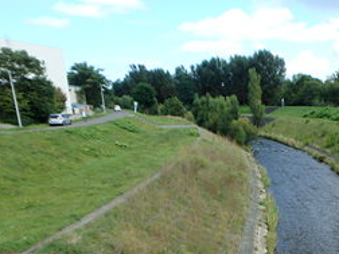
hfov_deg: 42.1
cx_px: 319
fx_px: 392
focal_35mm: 40
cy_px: 215
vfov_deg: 34.5
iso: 125
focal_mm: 3.7
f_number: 3.5
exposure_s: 1/500
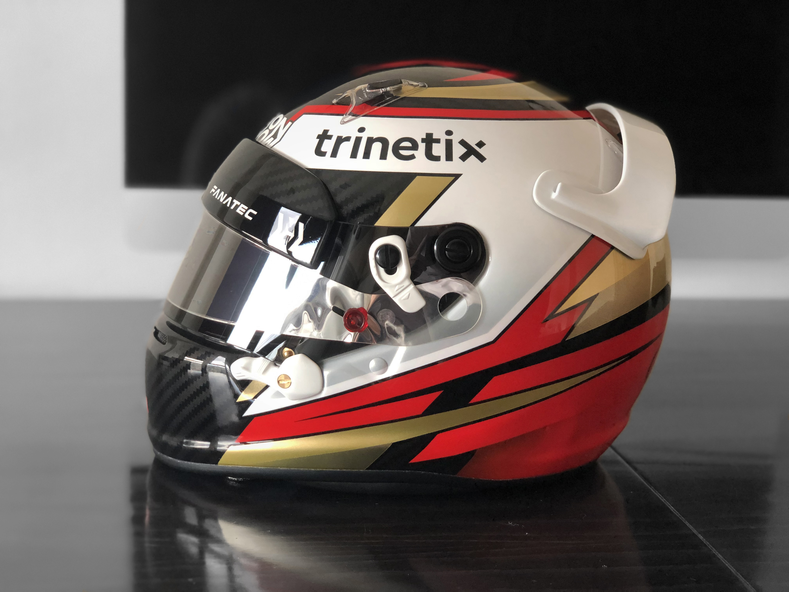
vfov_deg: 28.0
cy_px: 296
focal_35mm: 52
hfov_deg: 36.8
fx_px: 1185
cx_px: 394
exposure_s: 1/60
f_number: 2.4
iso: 125
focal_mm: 6
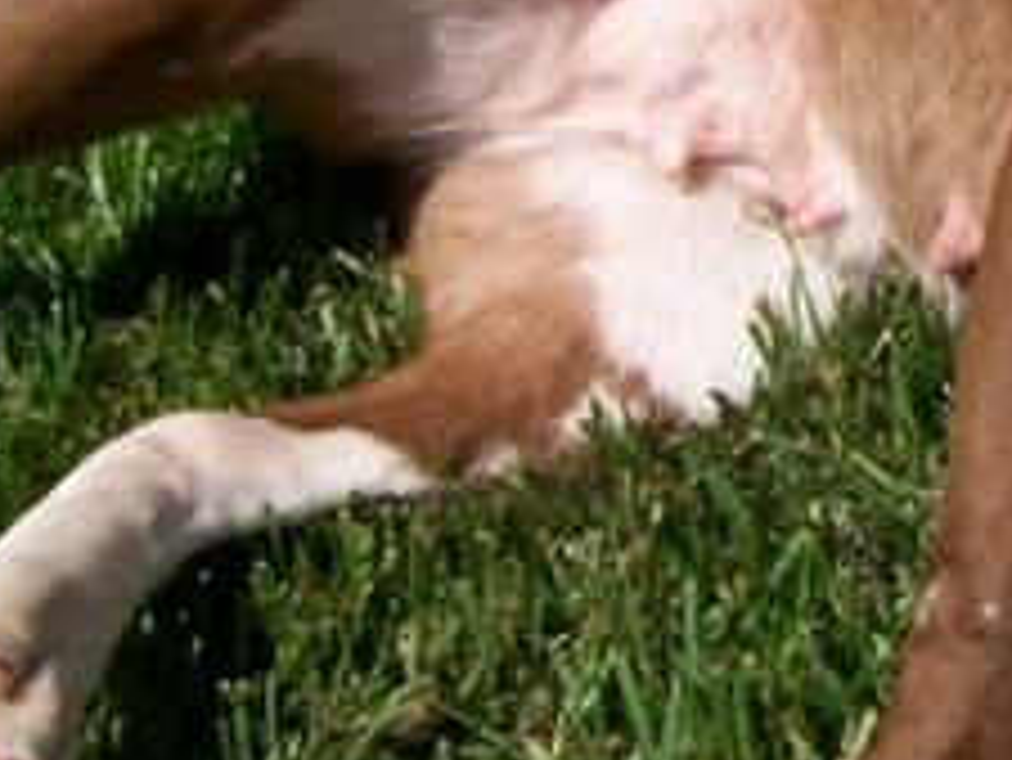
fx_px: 3598
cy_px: -121
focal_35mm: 123
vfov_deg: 11.8
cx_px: 1489
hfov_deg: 14.9
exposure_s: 1/847
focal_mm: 6
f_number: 4.8
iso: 80
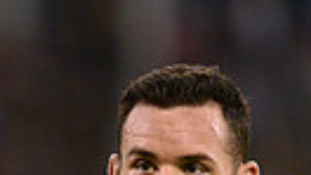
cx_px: 7
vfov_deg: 0.6
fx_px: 15944
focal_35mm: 1935
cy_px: 417
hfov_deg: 1.1
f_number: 4
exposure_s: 1/800
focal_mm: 420
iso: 4500
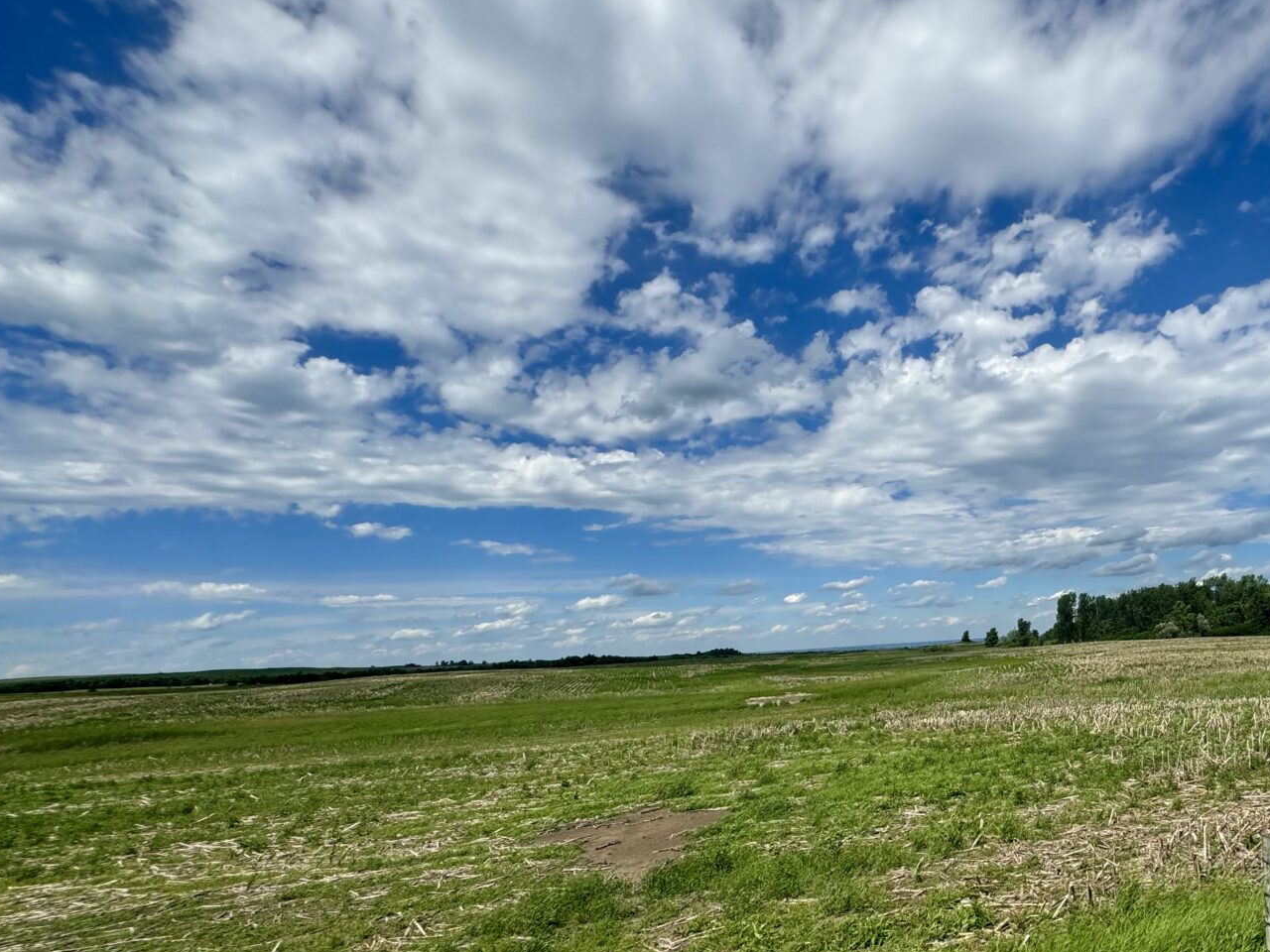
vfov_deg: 62.1
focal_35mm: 21
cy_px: 625
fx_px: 770
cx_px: 943
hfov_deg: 73.8
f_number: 2.2
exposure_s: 1/4132
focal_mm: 2.22
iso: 50
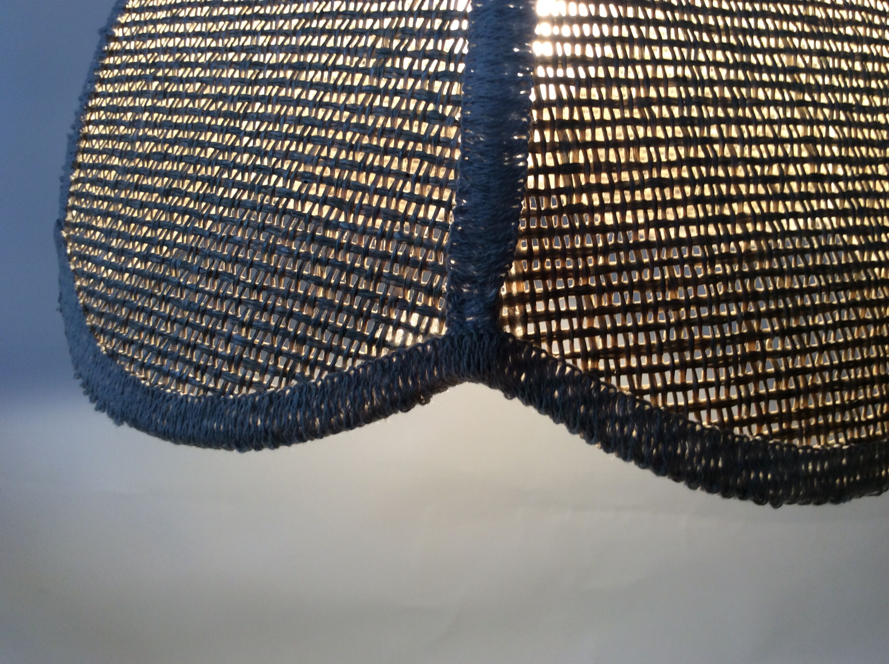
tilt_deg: -19.0
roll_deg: +1.8
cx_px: 444
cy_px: 332
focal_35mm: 32
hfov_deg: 56.9
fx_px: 821
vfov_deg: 44.1
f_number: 2.4
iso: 40
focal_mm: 3.3
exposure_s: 1/33
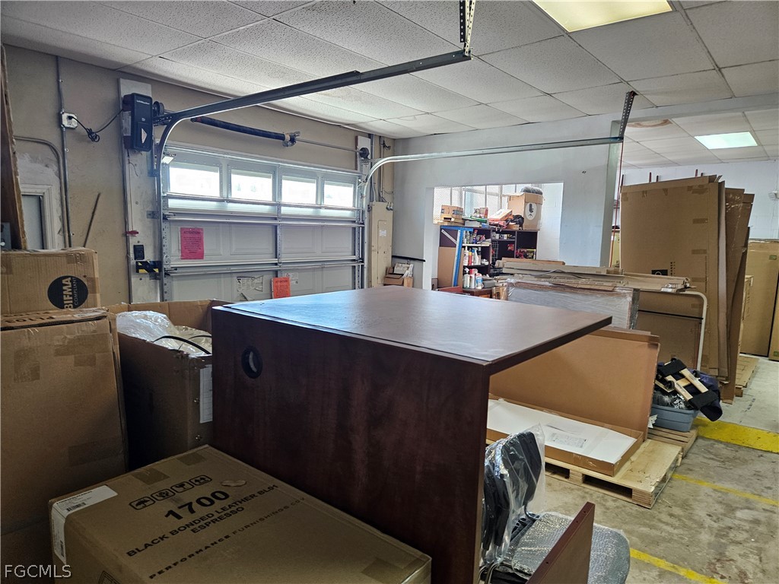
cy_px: 292
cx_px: 390
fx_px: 518
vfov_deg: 58.9
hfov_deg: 73.9
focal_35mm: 23
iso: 200
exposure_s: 1/120
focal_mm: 5.4
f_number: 1.8
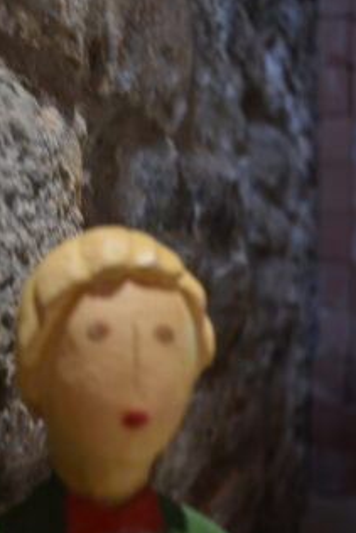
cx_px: 113
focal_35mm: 58
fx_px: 855
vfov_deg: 34.6
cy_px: 309
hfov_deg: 23.4
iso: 1400
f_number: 4
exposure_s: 1/30
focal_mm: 27
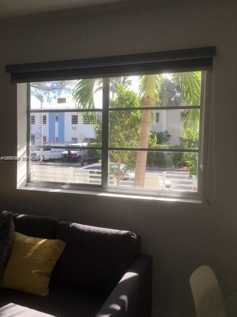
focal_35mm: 29
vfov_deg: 61.7
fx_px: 265
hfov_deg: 48.2
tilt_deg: -3.0
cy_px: 158
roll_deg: -0.1
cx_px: 118
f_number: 2.2
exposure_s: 1/434
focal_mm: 4.15
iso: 25
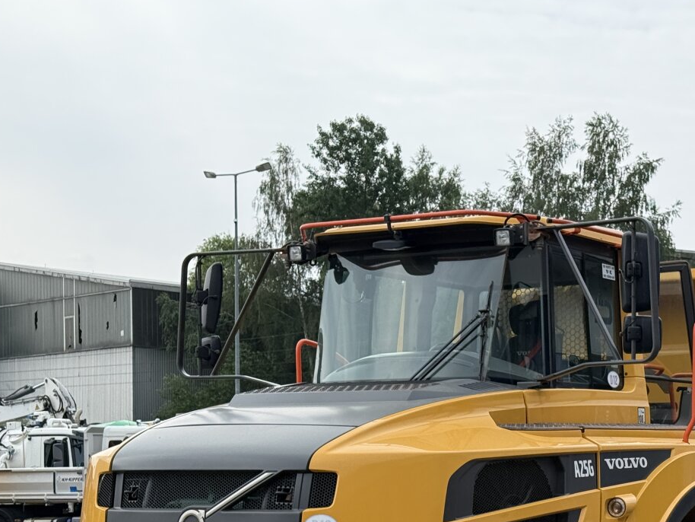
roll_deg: +0.0
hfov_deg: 23.0
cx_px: 549
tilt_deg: +1.4
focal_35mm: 84
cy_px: 449
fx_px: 1687
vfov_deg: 17.4
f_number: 1.78
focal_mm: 6.76
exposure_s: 1/3891
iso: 100
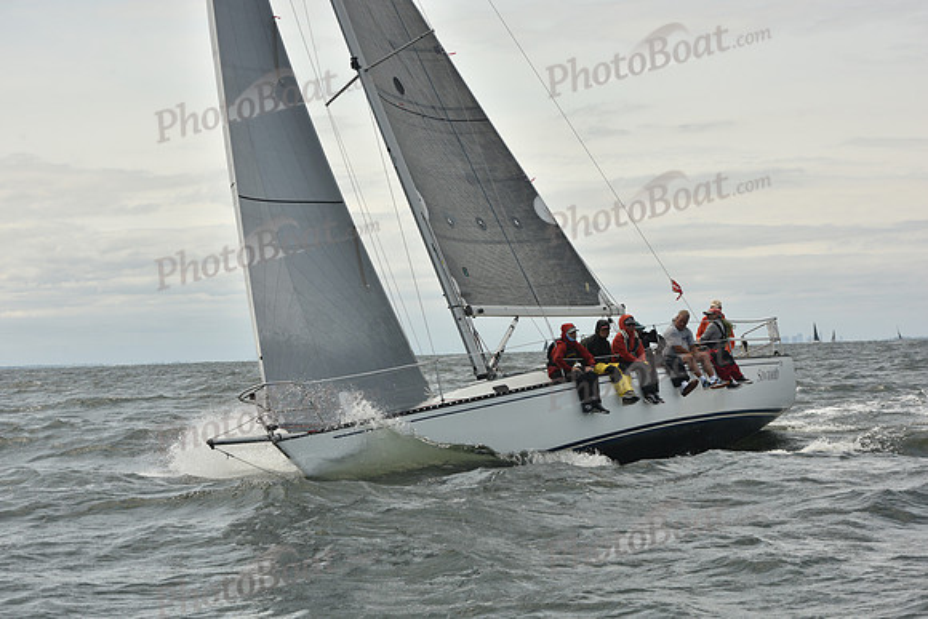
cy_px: 310
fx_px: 2217
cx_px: 464
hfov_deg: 23.6
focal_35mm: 86
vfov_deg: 15.9
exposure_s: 1/800
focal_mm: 86
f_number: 10
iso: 250
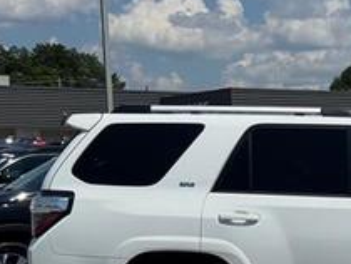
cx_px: 386
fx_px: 1167
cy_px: 249
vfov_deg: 12.8
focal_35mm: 115
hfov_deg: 16.6
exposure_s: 1/12500
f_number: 1.78
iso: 64
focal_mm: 6.76
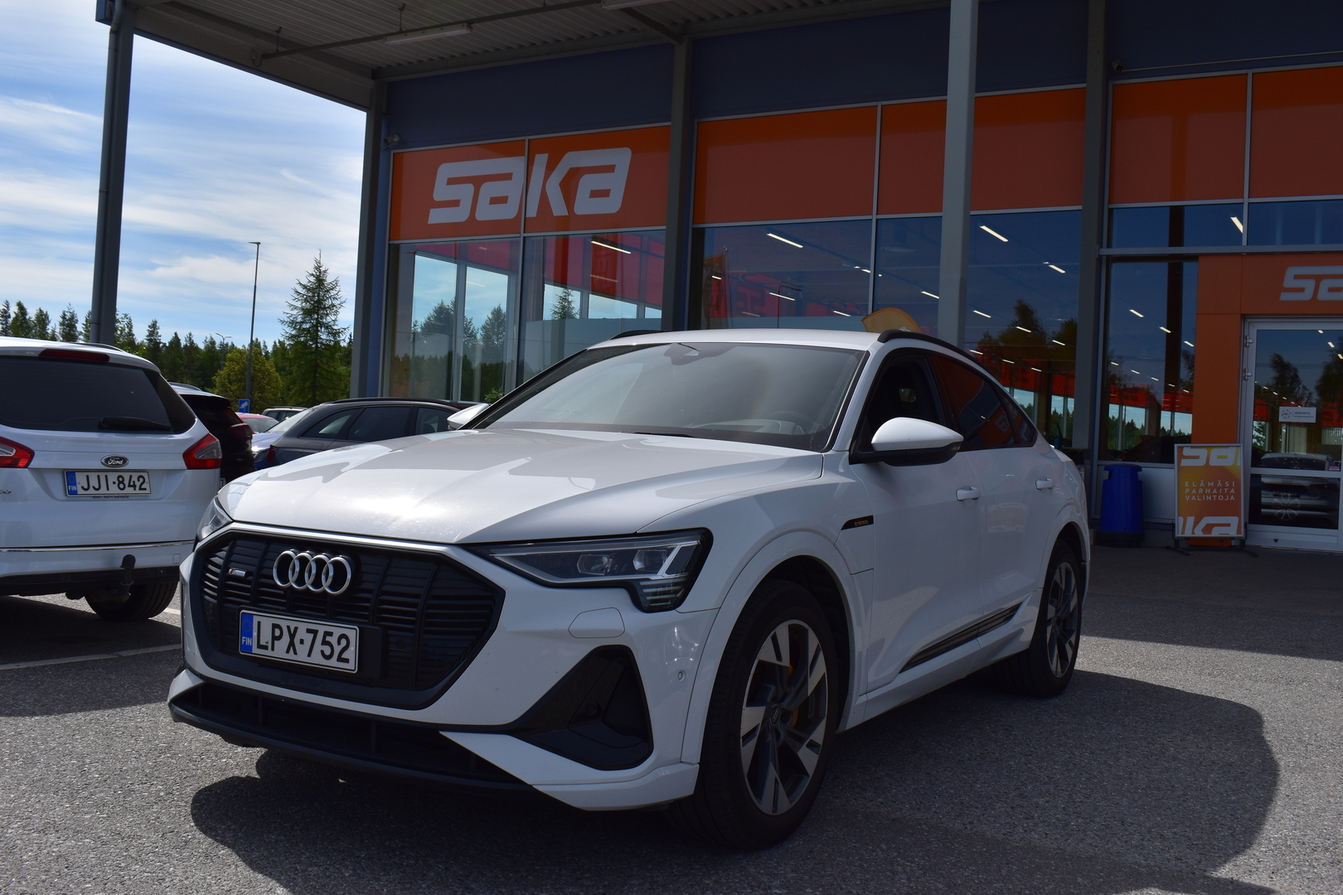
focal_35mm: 34
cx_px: 672
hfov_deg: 55.1
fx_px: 1287
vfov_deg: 38.4
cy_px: 448
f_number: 11
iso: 200
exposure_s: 1/500
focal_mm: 23
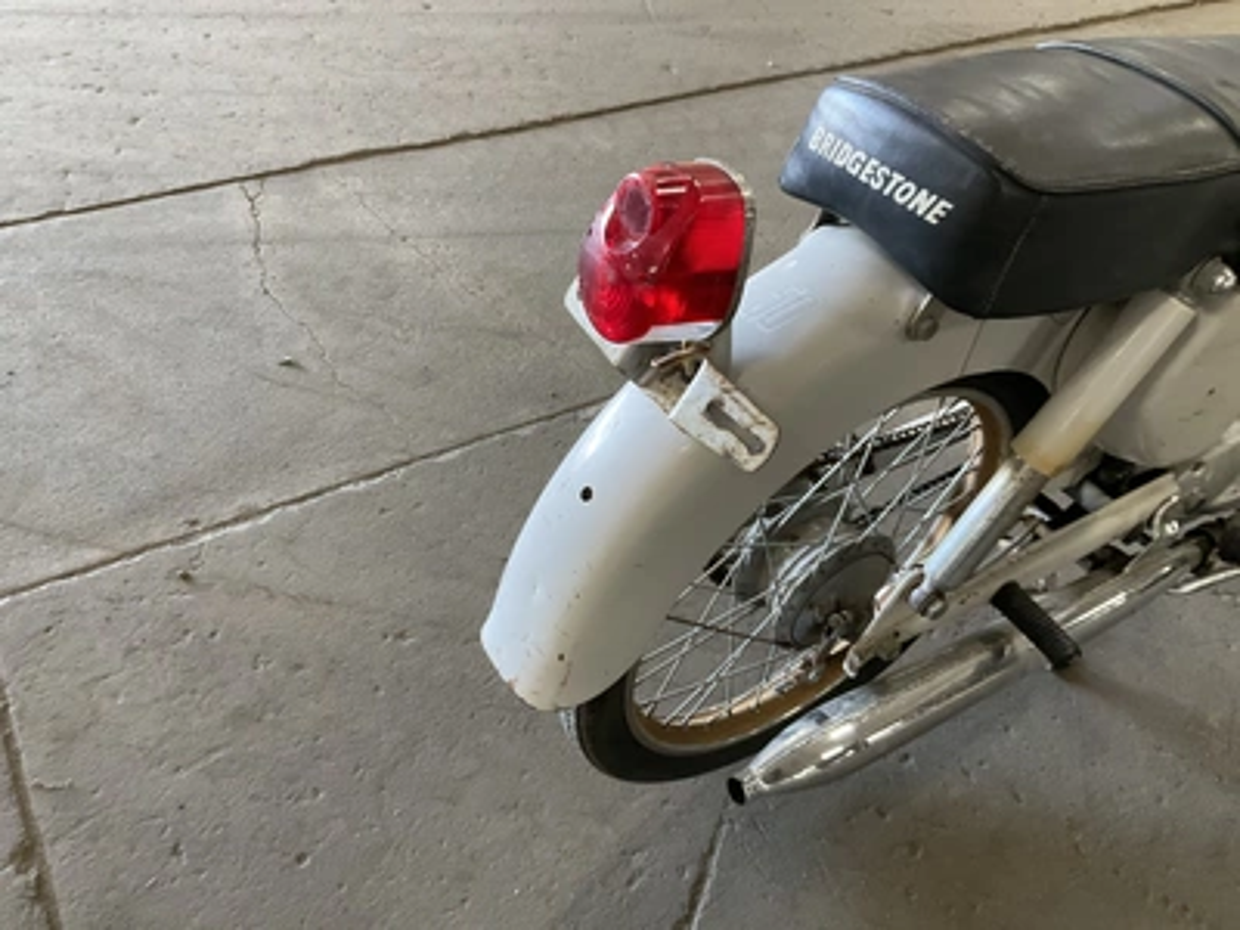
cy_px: 465
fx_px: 1039
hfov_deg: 61.7
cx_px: 620
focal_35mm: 29
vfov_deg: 48.2
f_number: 1.8
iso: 125
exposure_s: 1/60
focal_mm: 3
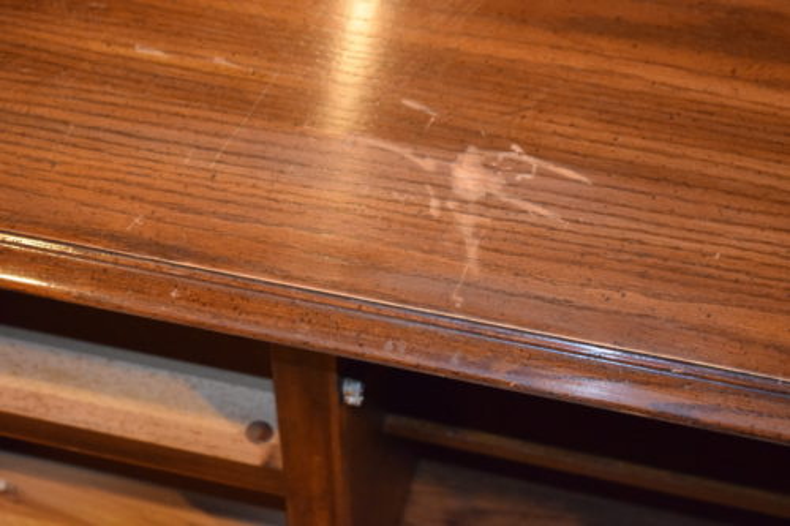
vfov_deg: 21.6
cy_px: 263
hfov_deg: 31.9
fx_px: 1382
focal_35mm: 63
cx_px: 395
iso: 6400
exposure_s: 1/50
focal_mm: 42
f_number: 5
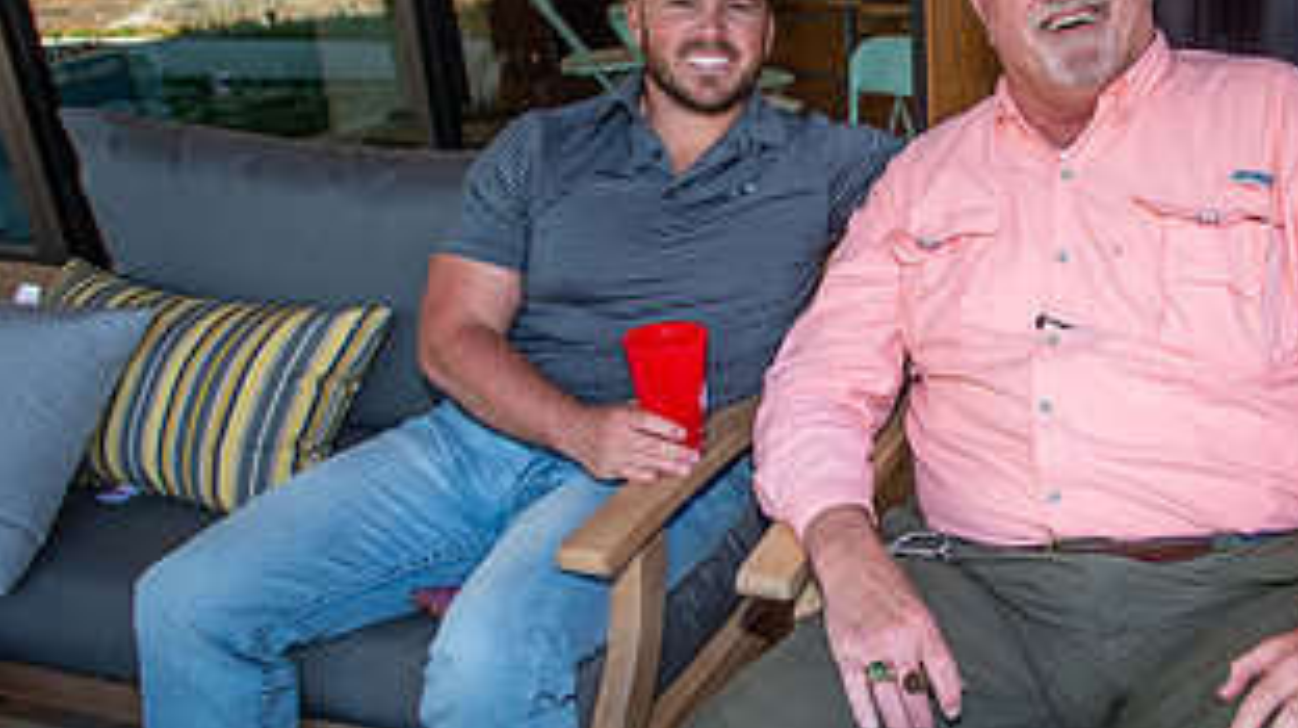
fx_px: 1273
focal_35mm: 37
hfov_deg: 50.8
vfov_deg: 31.9
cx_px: 1036
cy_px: 366
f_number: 3.5
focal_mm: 19
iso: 250
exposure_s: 1/125
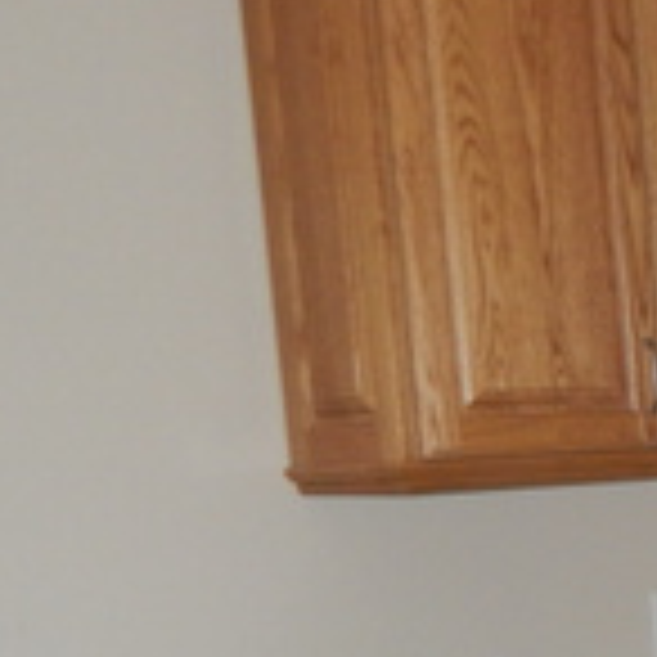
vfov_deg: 19.1
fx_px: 1911
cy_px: 621
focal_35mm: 89
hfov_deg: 15.5
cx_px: 1328
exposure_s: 1/30
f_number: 3
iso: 200
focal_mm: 4
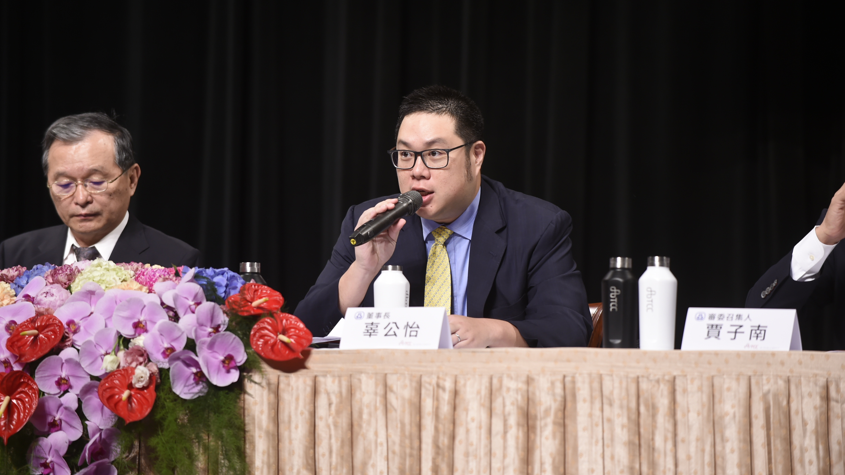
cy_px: 234
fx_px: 4705
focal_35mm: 210
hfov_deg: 10.3
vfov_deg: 5.8
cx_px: 422
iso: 1000
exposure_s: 1/320
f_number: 4
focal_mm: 200
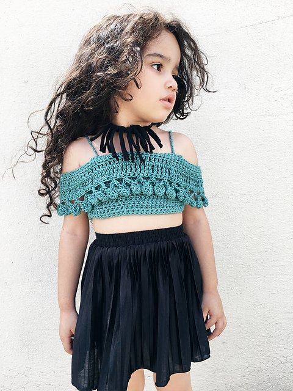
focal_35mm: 29
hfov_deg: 48.2
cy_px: 196
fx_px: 327
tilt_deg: -5.8
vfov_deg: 61.7
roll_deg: +2.8
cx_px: 146
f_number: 2.2
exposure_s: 1/460
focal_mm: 4.15
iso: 25
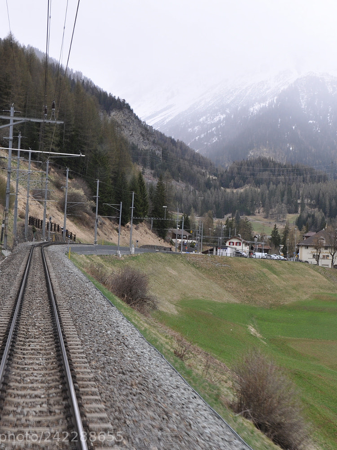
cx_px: 248
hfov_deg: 24.2
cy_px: 233
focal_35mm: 60
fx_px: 779
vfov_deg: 32.2
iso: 200
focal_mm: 26
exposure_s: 1/100
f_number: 10
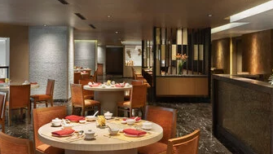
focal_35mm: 42
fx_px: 304
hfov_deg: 48.2
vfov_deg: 28.4
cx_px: 121
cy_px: 66
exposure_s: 1
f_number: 8
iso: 100
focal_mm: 21
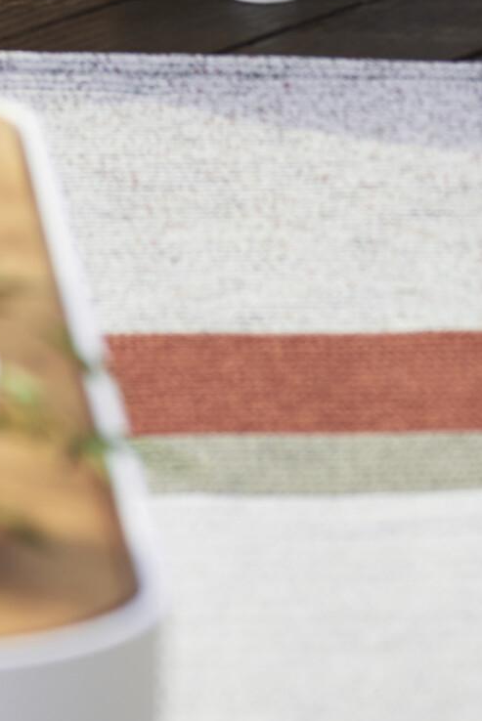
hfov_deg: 3.8
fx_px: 7299
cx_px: -307
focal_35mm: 364
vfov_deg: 5.6
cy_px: -203
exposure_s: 1/125
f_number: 7.1
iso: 100
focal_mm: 105
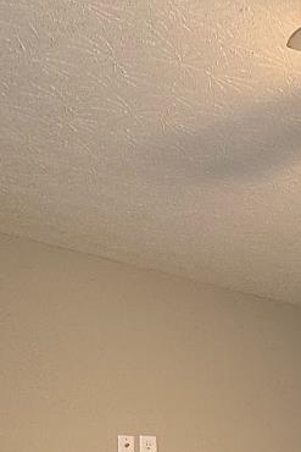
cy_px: 530
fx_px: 739
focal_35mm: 59
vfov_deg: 29.6
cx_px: 349
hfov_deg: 21.6
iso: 160
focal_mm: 2.22
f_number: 2.2
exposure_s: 1/60
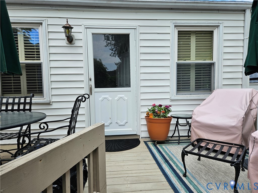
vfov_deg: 58.9
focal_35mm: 23
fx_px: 171
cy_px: 96
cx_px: 129
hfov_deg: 73.9
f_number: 1.8
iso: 25
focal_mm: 5.4
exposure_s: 1/1789
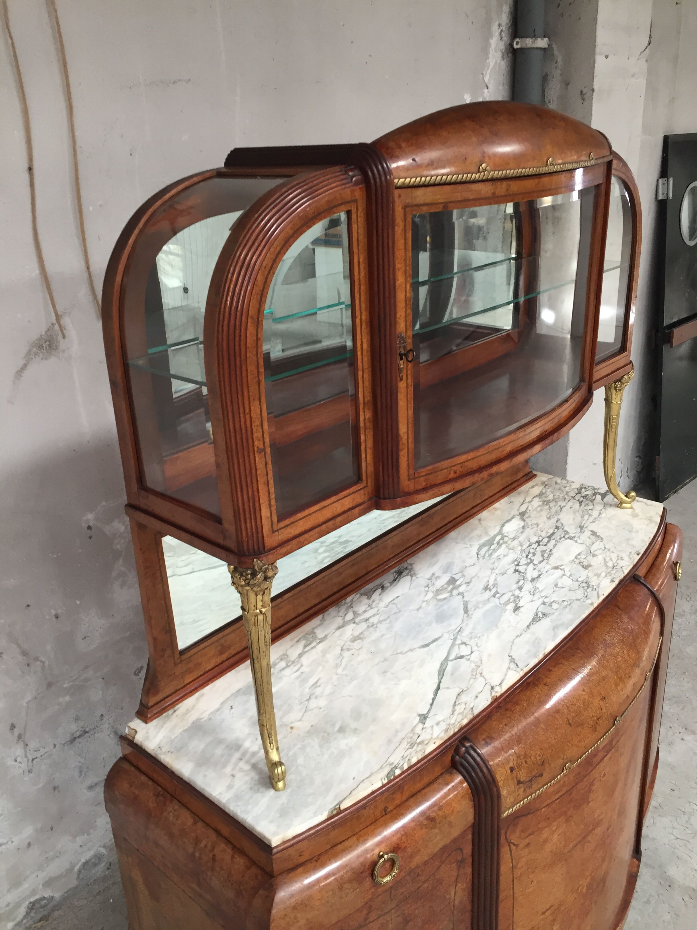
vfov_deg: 61.7
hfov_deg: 48.2
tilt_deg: -22.6
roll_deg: +2.7
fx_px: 779
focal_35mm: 29
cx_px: 348
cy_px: 465
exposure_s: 1/33
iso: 80
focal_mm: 4.15
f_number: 2.2
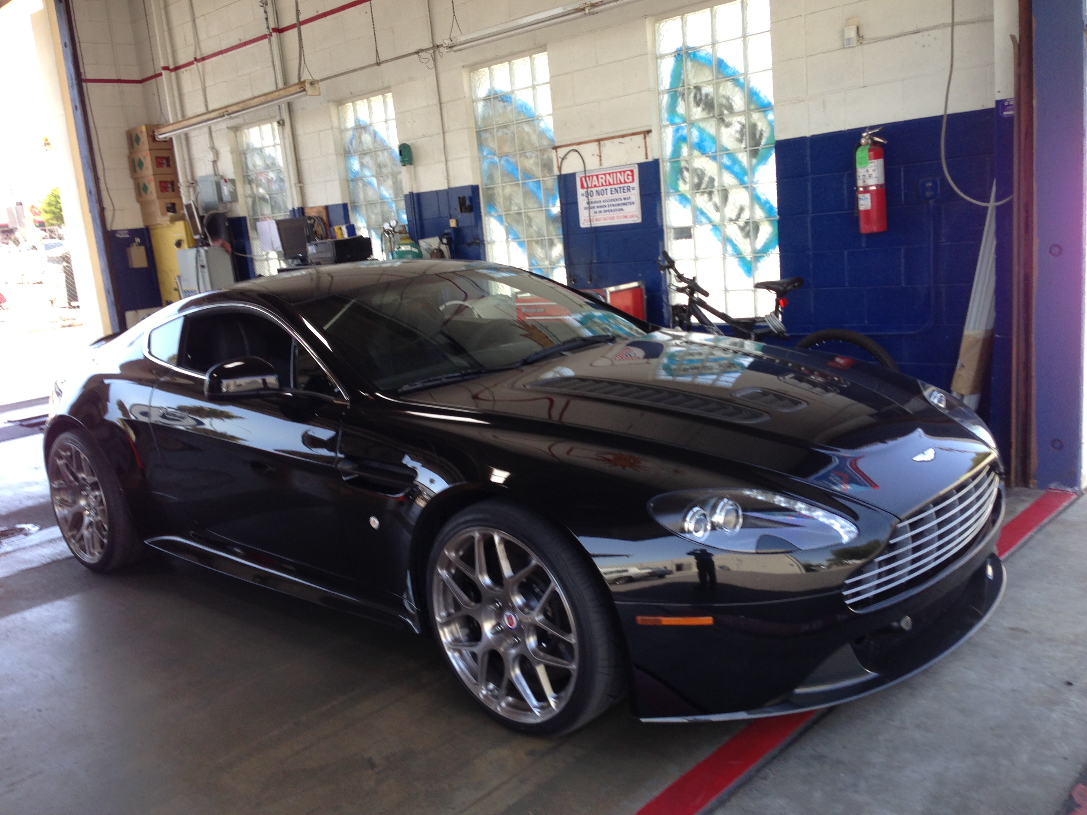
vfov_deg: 42.9
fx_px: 1036
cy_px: 408
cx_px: 544
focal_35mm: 33
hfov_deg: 55.4
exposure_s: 1/125
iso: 50
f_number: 2.4
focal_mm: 4.13
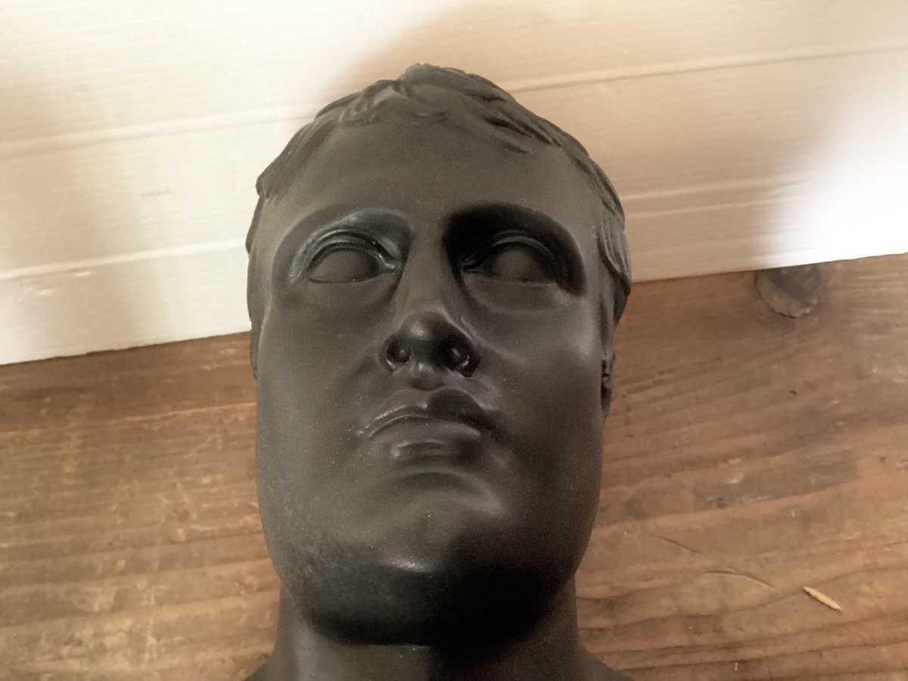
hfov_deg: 58.4
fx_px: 813
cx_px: 454
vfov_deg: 45.4
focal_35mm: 31
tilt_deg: -59.3
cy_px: 340
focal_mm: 3.3
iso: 800
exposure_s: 1/17
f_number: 2.4
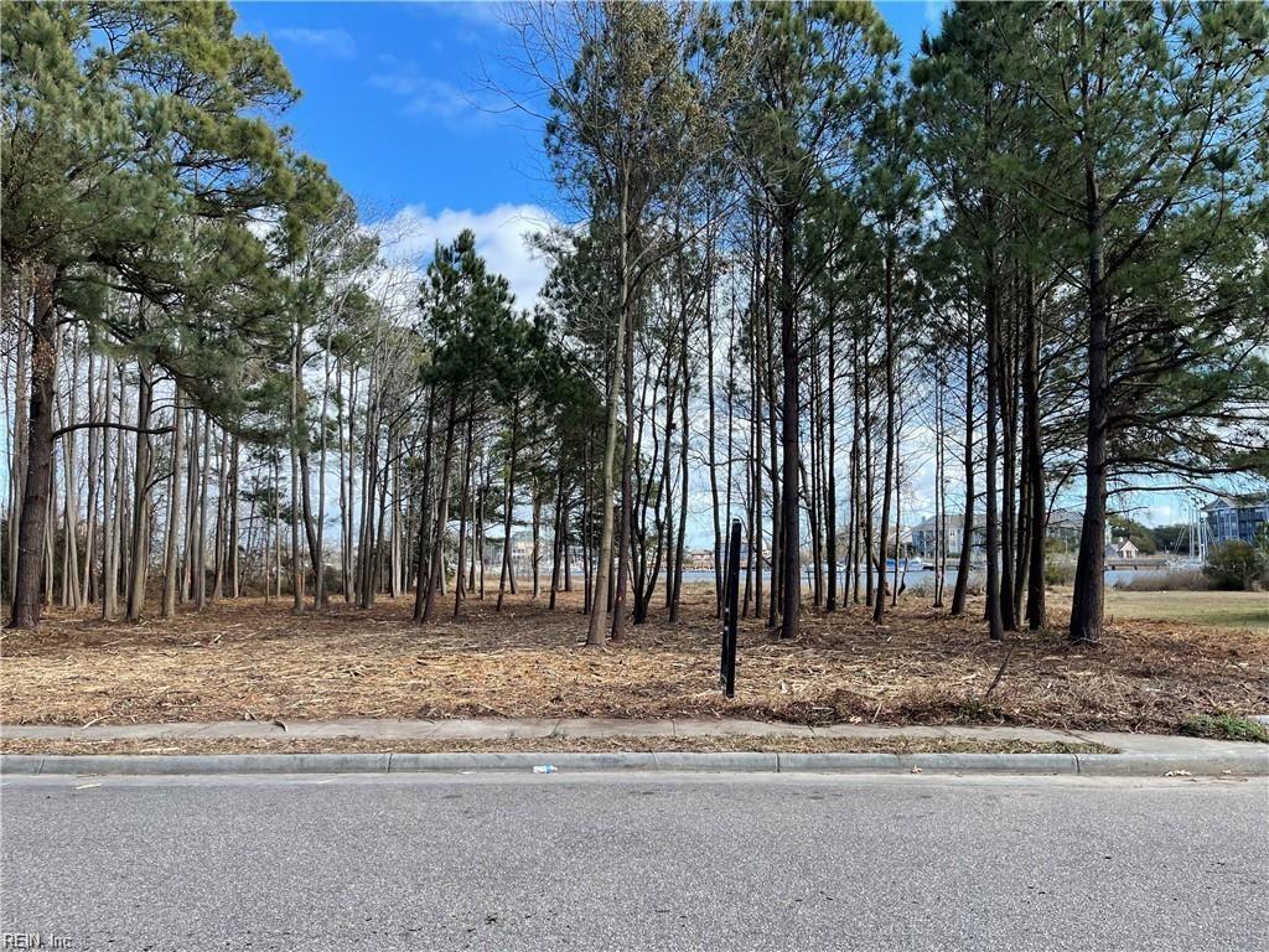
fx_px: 916
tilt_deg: +6.5
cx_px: 634
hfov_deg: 69.4
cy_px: 476
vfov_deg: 54.9
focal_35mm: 25
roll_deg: +0.6
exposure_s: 1/1323
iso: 32
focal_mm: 5.1
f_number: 1.6
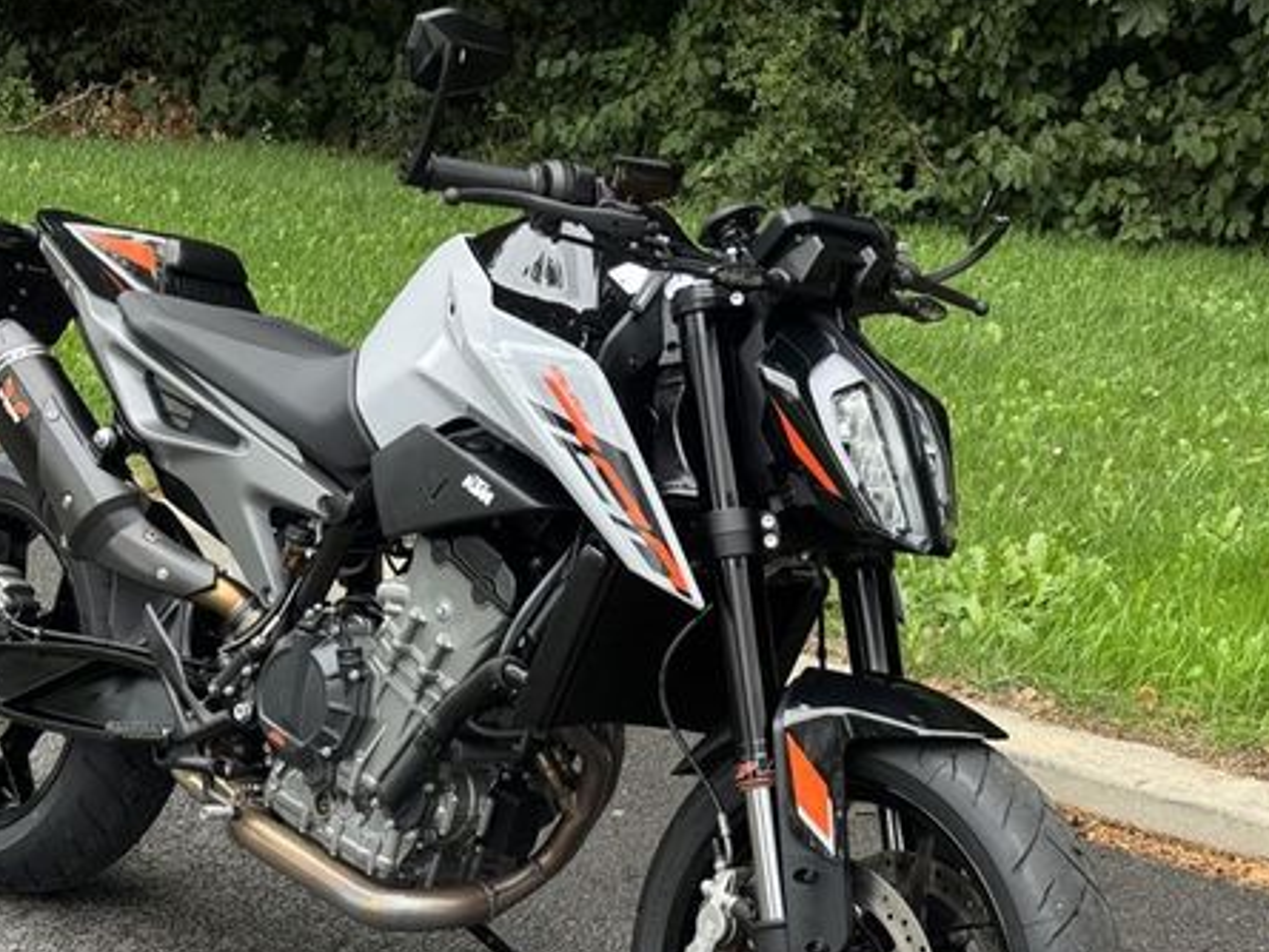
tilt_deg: -17.2
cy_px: 670
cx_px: 530
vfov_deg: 21.2
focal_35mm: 69
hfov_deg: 28.1
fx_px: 2530
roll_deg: -1.1
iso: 80
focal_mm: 6.76
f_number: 1.78
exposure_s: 1/172
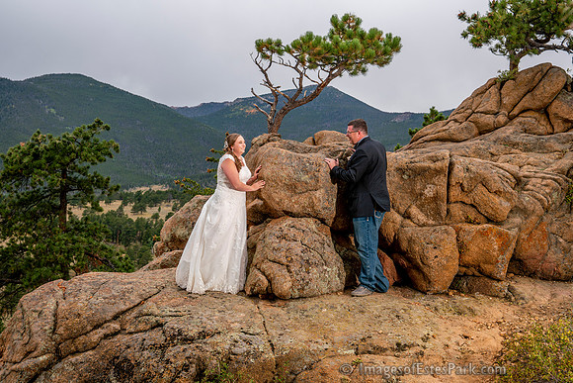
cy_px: 192
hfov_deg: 43.6
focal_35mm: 45
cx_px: 286
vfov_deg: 29.9
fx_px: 716
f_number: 6.3
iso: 100
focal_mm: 45
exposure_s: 1/60
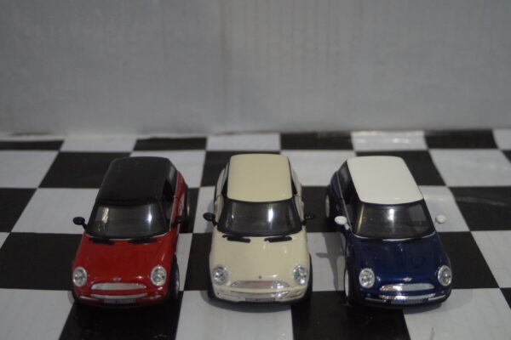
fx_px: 639
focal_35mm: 45
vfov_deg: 29.9
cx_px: 256
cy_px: 170
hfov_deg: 43.6
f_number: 4
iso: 2000
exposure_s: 1/160
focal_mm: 30
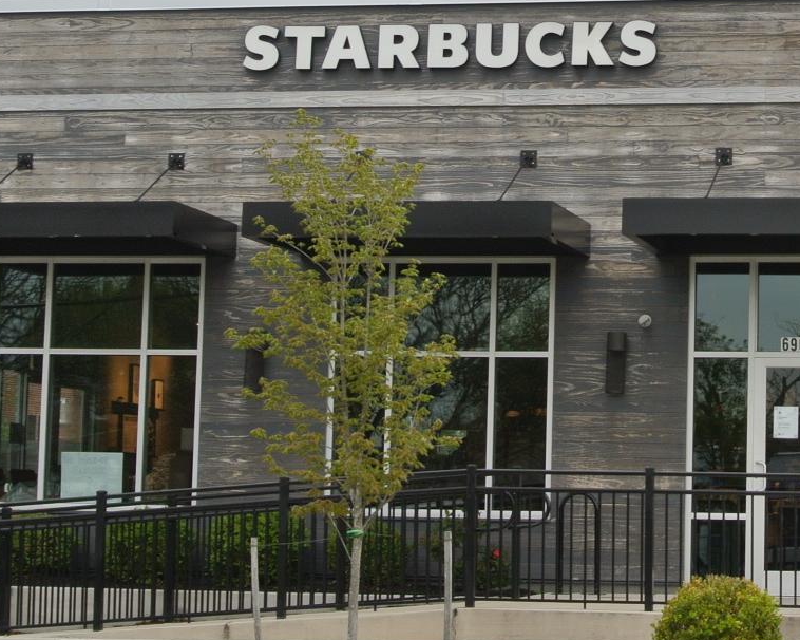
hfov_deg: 17.5
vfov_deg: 14.2
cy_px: 232
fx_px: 2556
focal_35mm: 108
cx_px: 720
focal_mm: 16.9
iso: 100
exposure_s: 1/60
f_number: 7.1
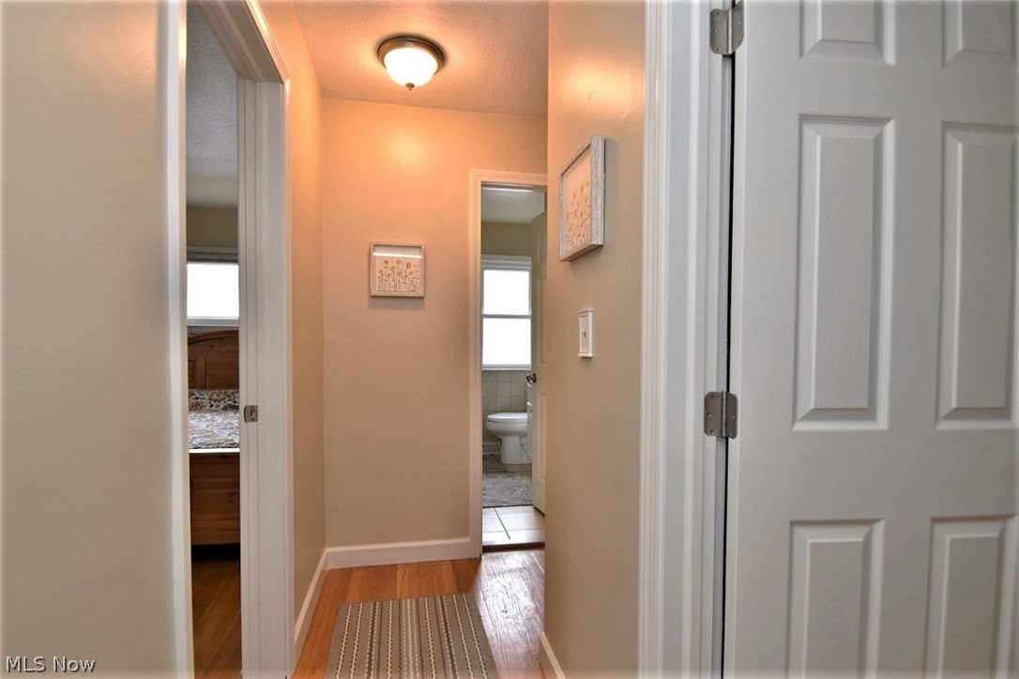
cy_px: 340
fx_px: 467
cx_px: 510
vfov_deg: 72.0
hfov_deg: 95.0
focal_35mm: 16
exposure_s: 1/20
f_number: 7.1
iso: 200
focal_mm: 11
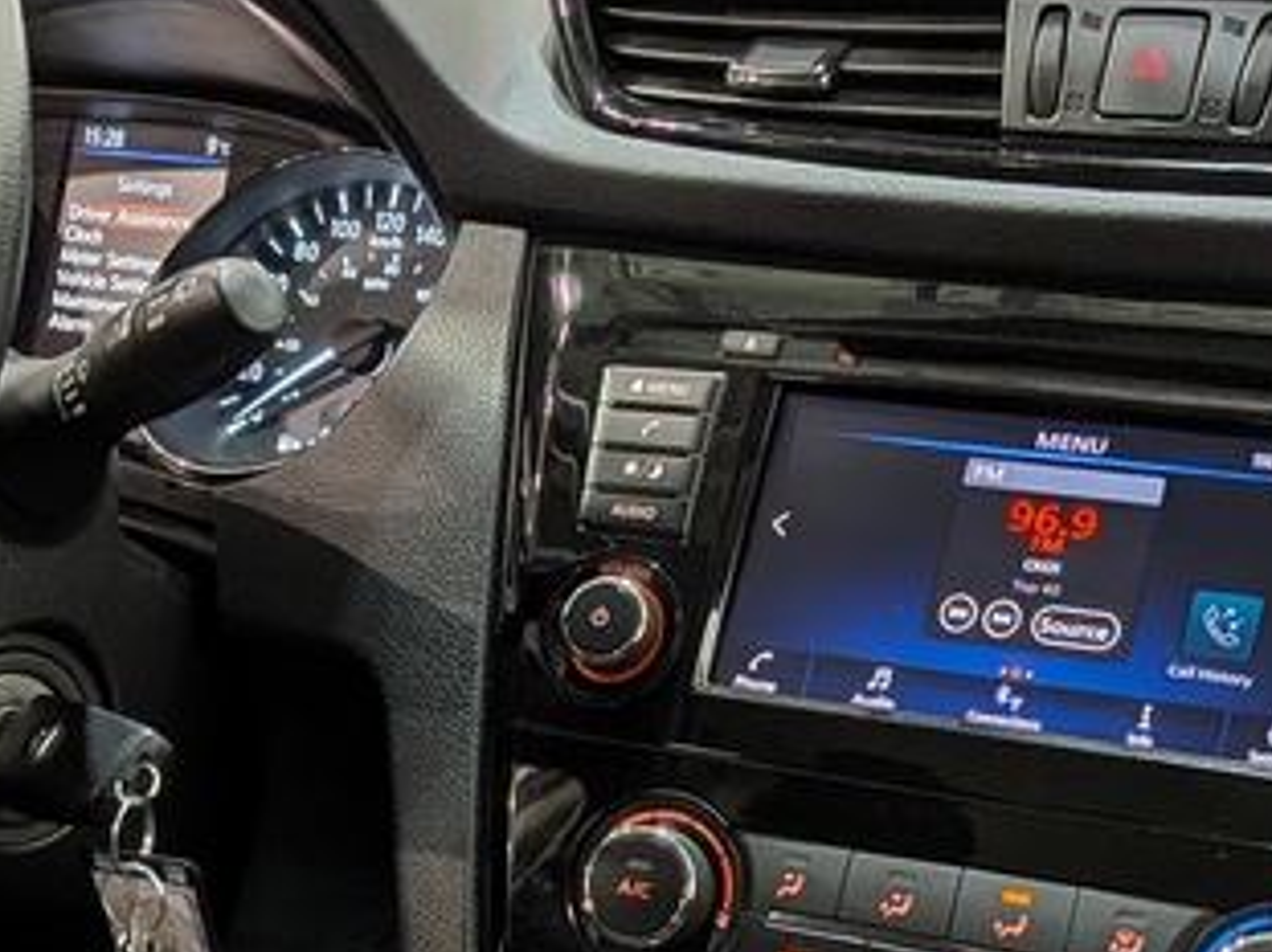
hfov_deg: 24.7
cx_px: 479
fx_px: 2902
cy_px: 932
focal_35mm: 79
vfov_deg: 18.2
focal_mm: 4.53
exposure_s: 1/140
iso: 28
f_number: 1.7
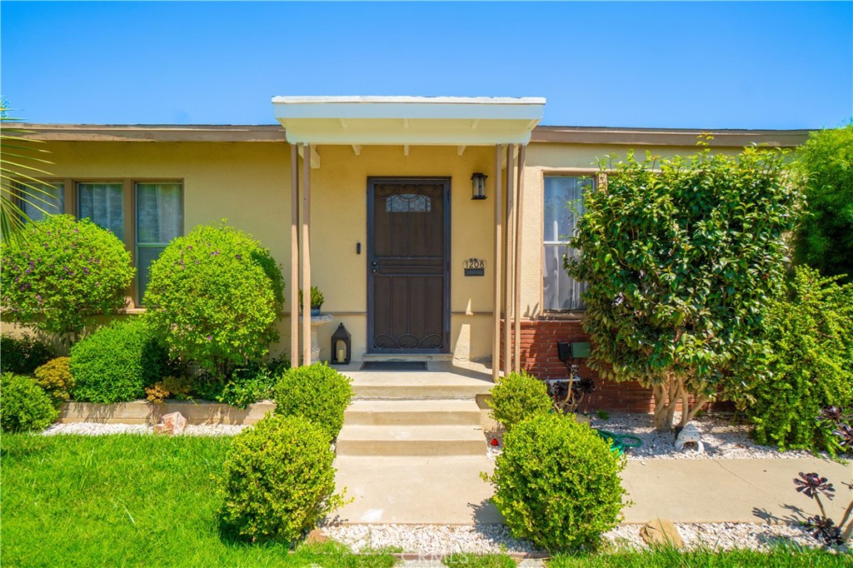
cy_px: 284
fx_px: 426
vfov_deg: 67.3
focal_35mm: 18
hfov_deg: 90.0
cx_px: 426
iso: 100
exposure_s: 1/250
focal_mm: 12
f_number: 7.1
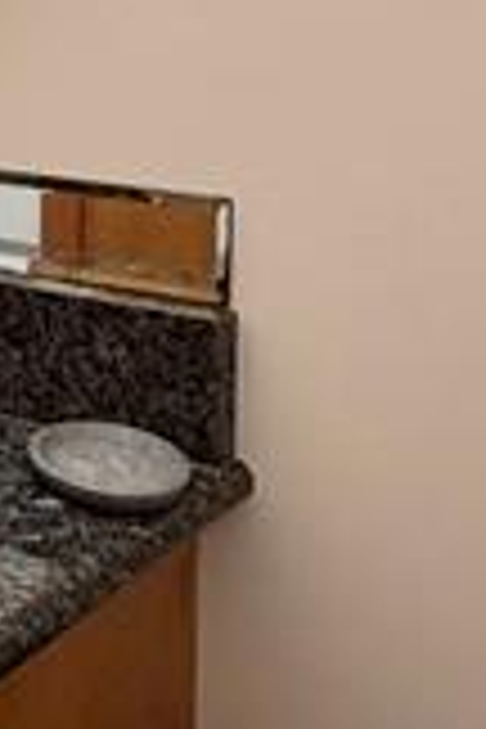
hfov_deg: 18.6
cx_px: -117
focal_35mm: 69
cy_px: 90
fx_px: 1397
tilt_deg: -5.7
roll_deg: +0.0
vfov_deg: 28.3
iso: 160
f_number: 2.2
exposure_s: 1/120
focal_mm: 2.22
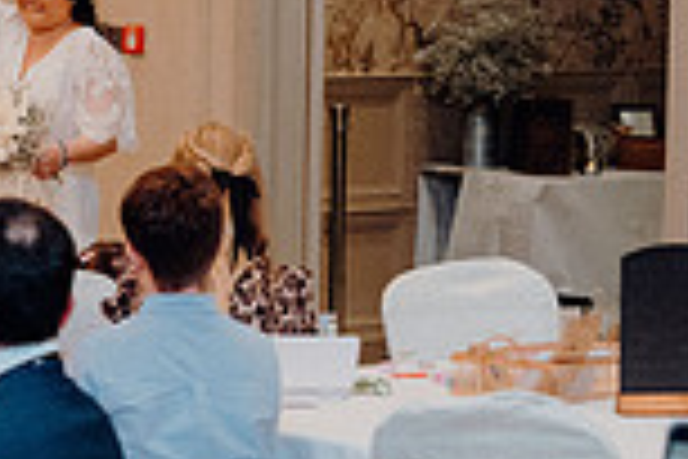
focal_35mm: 212
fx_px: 4051
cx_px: -126
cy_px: 277
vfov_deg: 6.5
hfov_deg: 9.6
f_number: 3.5
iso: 3200
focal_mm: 56
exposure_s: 1/160
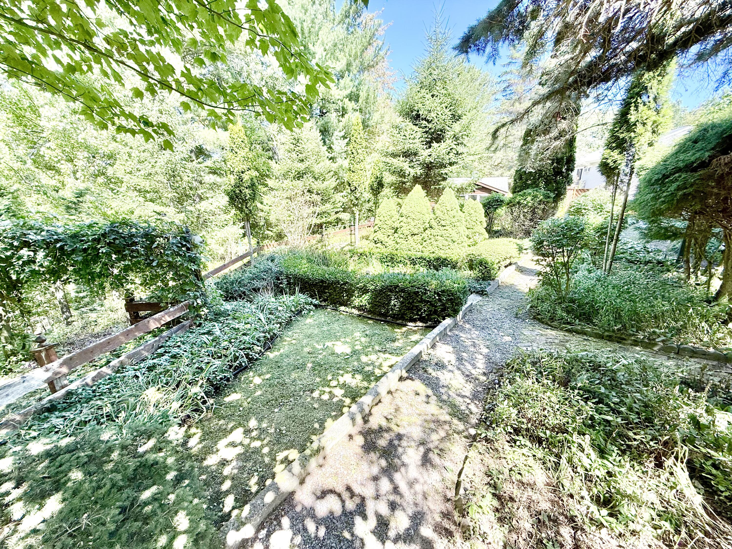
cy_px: 274
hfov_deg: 102.1
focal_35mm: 14
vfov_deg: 85.7
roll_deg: -0.2
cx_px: 366
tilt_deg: -14.1
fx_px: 296
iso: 50
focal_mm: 2.22
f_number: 2.2
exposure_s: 1/232
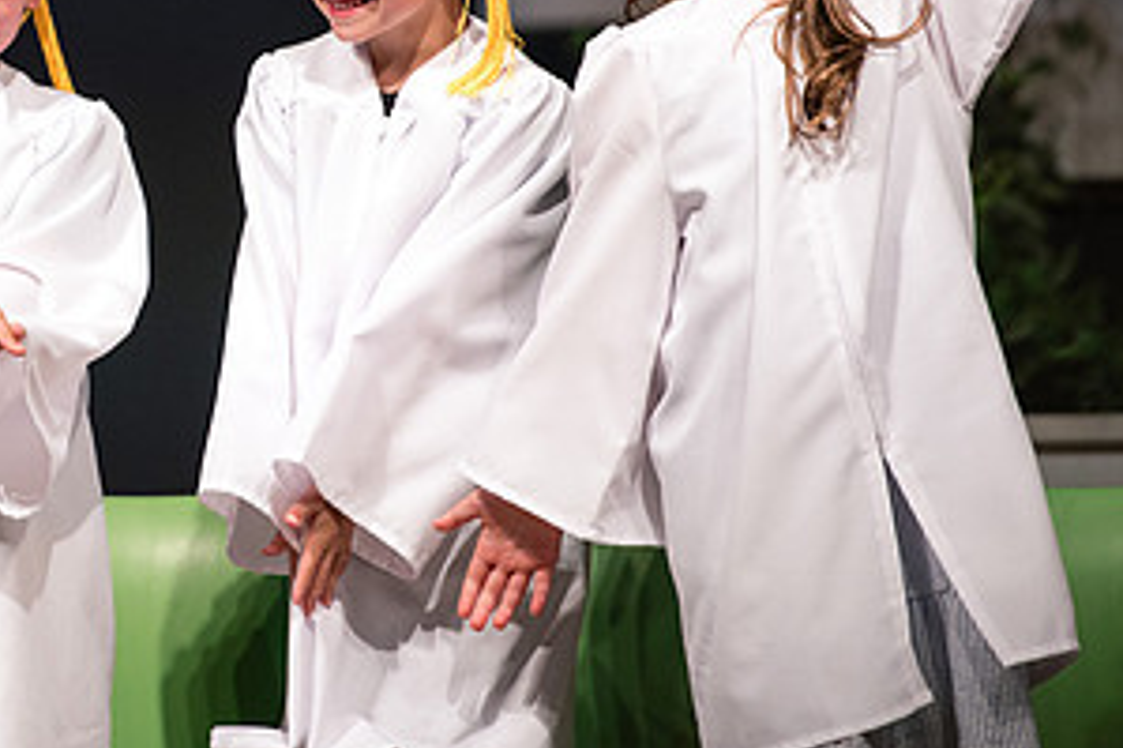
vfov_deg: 3.2
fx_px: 13374
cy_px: 190
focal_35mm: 429
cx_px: 42
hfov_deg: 4.8
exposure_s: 1/800
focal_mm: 200
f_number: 2.8
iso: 500
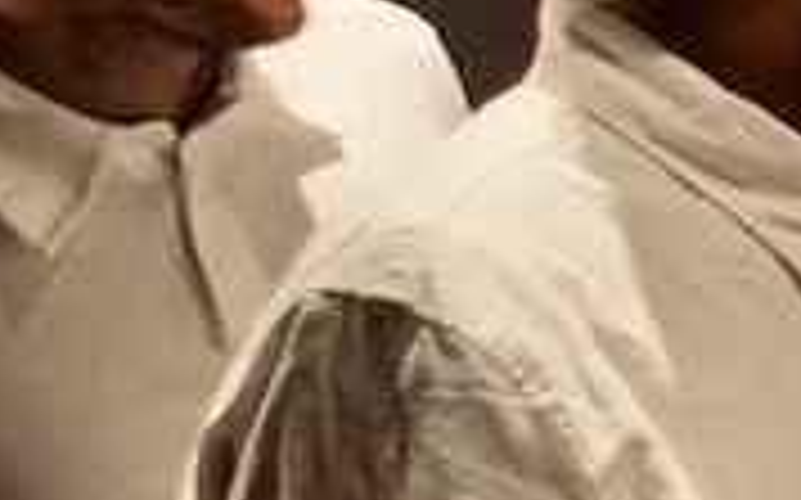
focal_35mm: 131
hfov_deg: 13.6
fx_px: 2858
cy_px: 331
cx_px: 1606
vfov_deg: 10.0
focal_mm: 18
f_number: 3.5
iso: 1600
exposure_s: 1/60
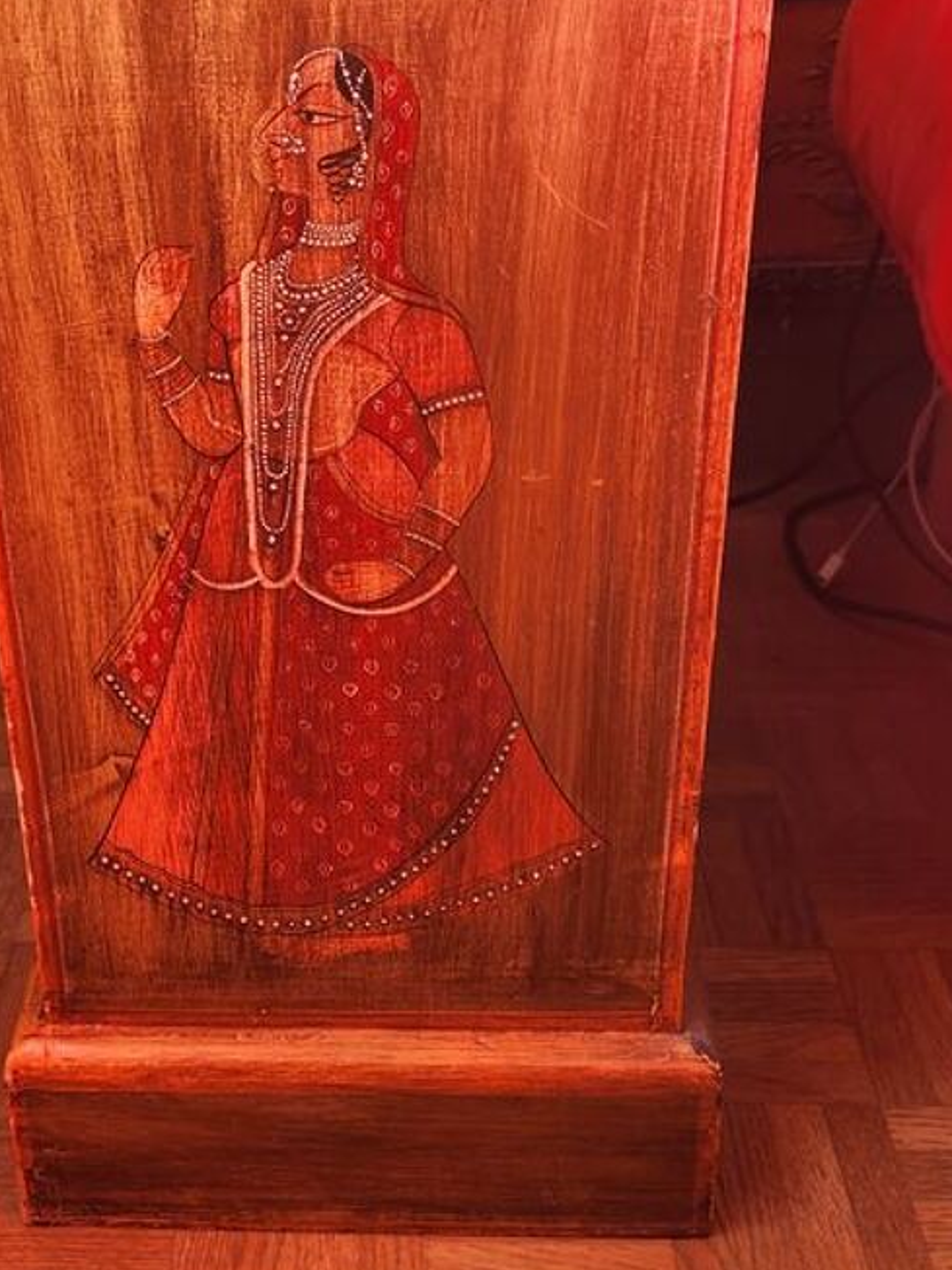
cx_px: 311
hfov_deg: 30.6
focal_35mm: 47
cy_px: 531
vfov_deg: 40.3
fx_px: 1723
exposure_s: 1/180
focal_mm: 5.4
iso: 100
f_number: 1.8
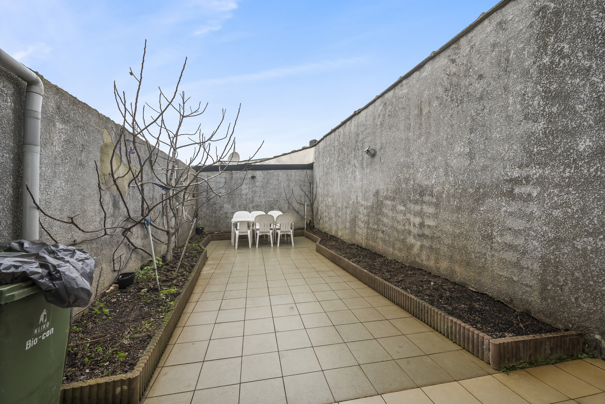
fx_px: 235
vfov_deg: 81.3
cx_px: 302
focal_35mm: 14
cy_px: 202
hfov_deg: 104.2
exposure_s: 1/125
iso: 500
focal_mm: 14
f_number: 8
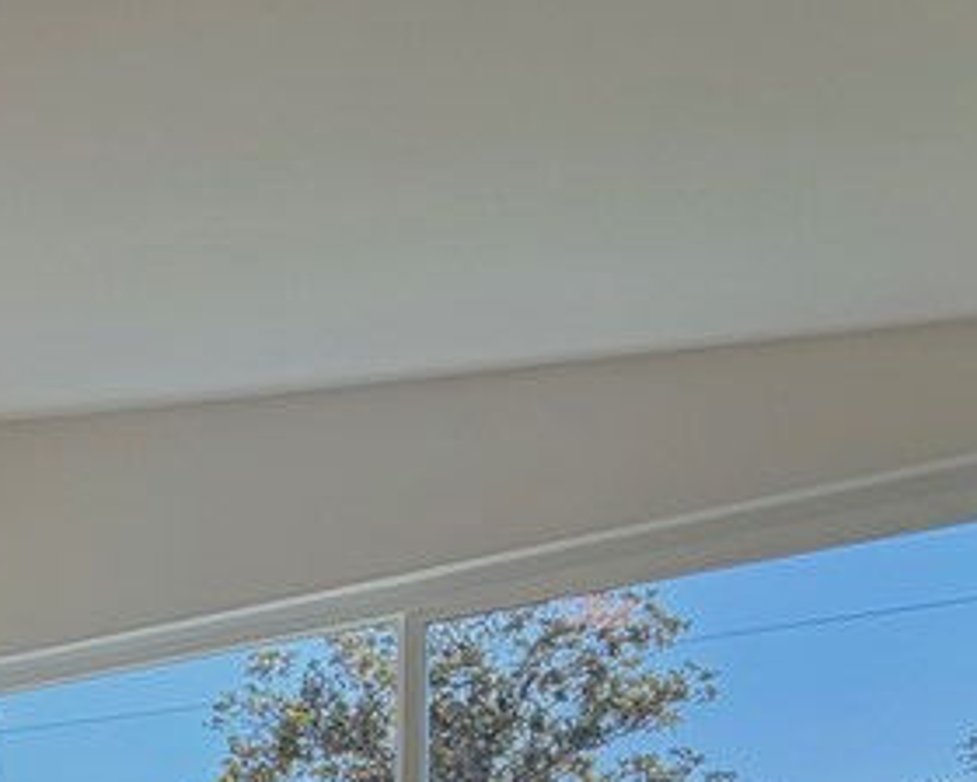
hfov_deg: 29.7
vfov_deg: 25.1
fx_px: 1446
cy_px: 1082
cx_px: -300
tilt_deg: -0.9
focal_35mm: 50
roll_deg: -0.9
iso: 50
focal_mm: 2.22
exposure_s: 1/232
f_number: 2.2
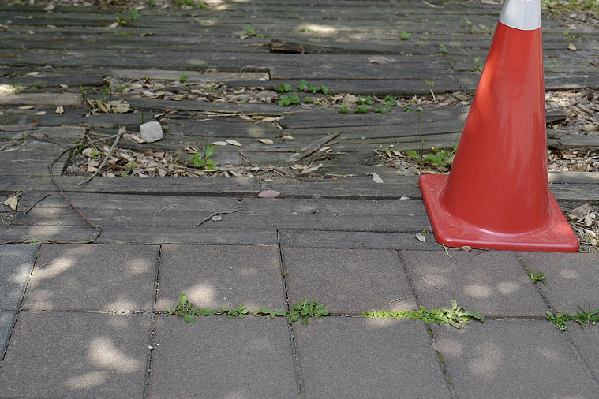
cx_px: 216
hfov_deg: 33.7
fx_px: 982
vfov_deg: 22.2
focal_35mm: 59
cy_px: 4
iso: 100
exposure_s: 1/800
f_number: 2
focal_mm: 28
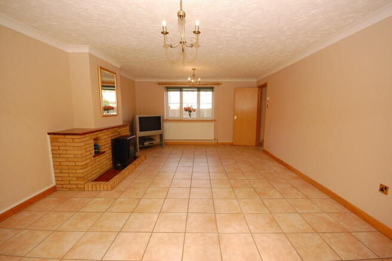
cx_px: 196
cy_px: 130
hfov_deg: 100.4
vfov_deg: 77.2
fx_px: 163
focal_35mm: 15
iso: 800
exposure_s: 1/200
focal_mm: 10
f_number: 7.1
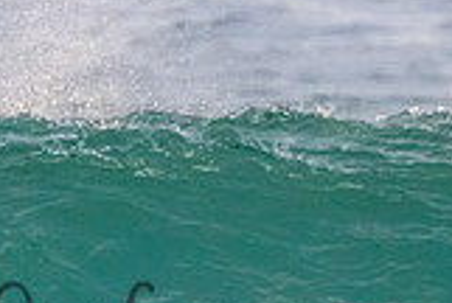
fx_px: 36164
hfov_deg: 0.7
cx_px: 112
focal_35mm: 2875
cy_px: 302
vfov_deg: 0.5
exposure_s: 1/2000
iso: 12800
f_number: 11
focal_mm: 800
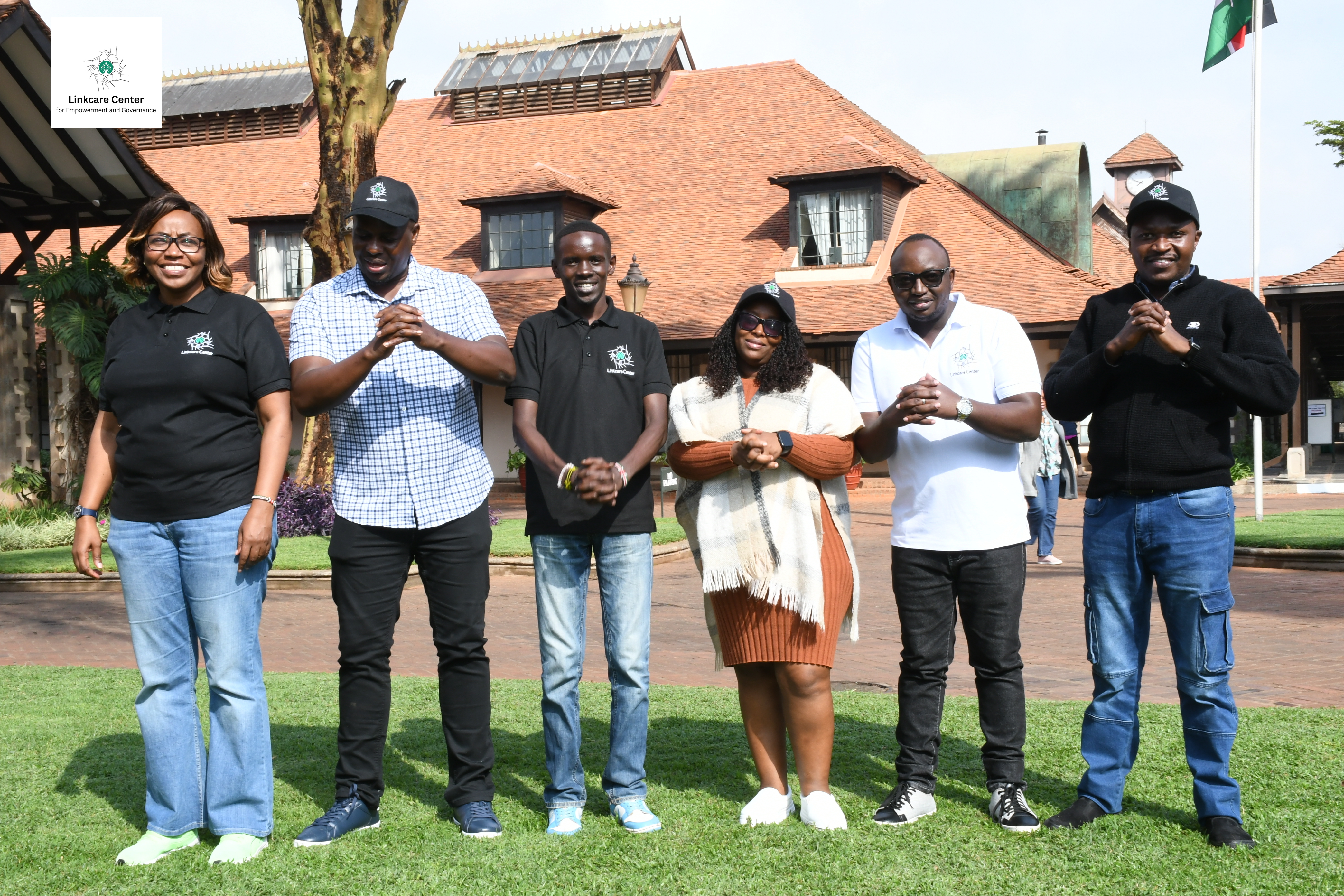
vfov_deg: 29.9
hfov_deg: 43.6
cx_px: 672
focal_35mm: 45
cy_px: 448
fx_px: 1680
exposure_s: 1/100
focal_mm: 30
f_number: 18
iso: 500
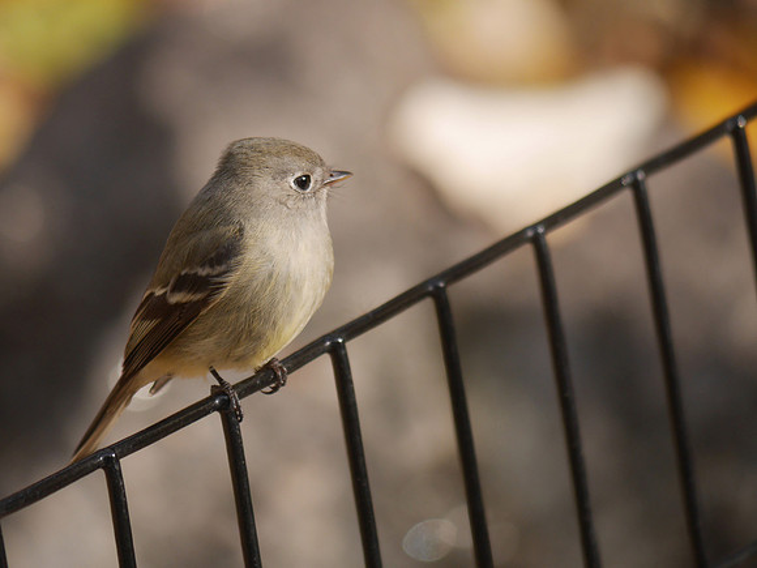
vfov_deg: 2.5
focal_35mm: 600
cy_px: 284
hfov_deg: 3.3
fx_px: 13121
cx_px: 378
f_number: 5.6
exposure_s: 1/400
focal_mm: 300
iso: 320
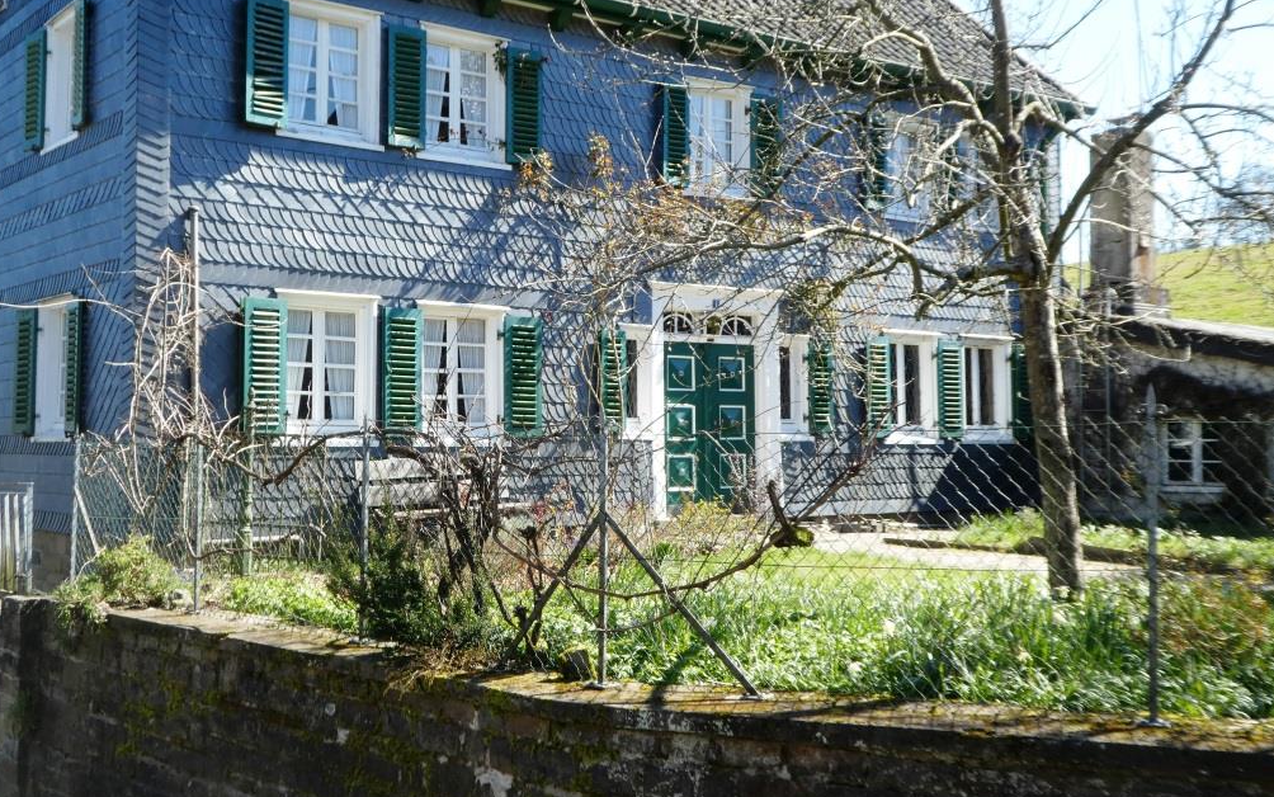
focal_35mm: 40
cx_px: 633
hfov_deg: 49.3
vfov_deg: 32.0
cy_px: 386
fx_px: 1389
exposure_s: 1/250
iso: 80
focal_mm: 6.7
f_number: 3.7
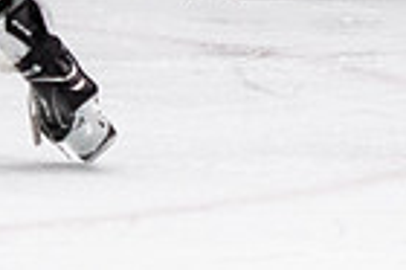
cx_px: 470
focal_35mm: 983
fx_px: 11073
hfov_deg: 2.1
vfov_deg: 1.4
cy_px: -478
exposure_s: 1/640
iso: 1800
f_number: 2.8
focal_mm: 102
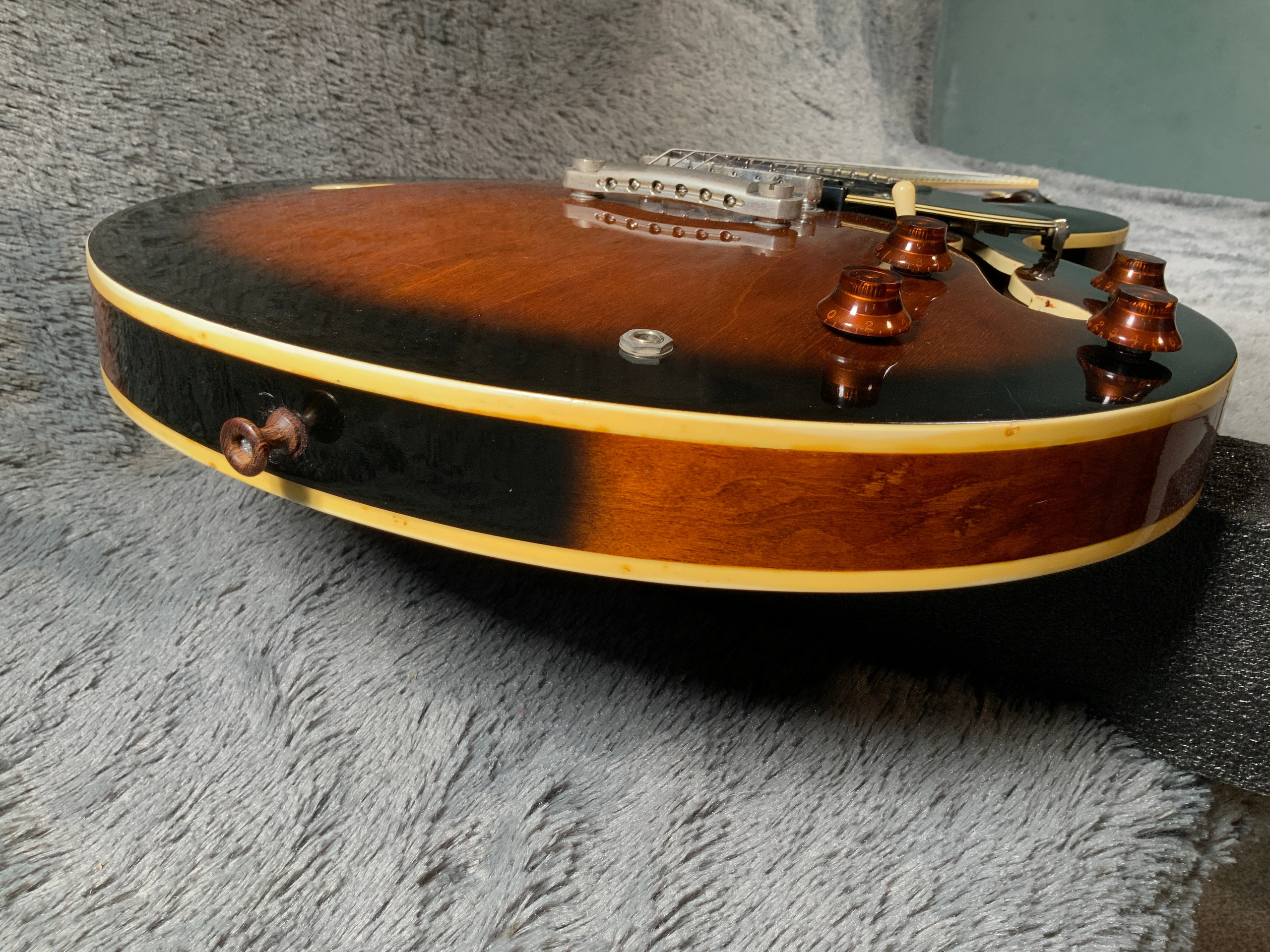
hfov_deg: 61.7
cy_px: 476
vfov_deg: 48.2
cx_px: 635
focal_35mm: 29
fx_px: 1064
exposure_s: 1/104
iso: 64
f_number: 1.8
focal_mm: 3
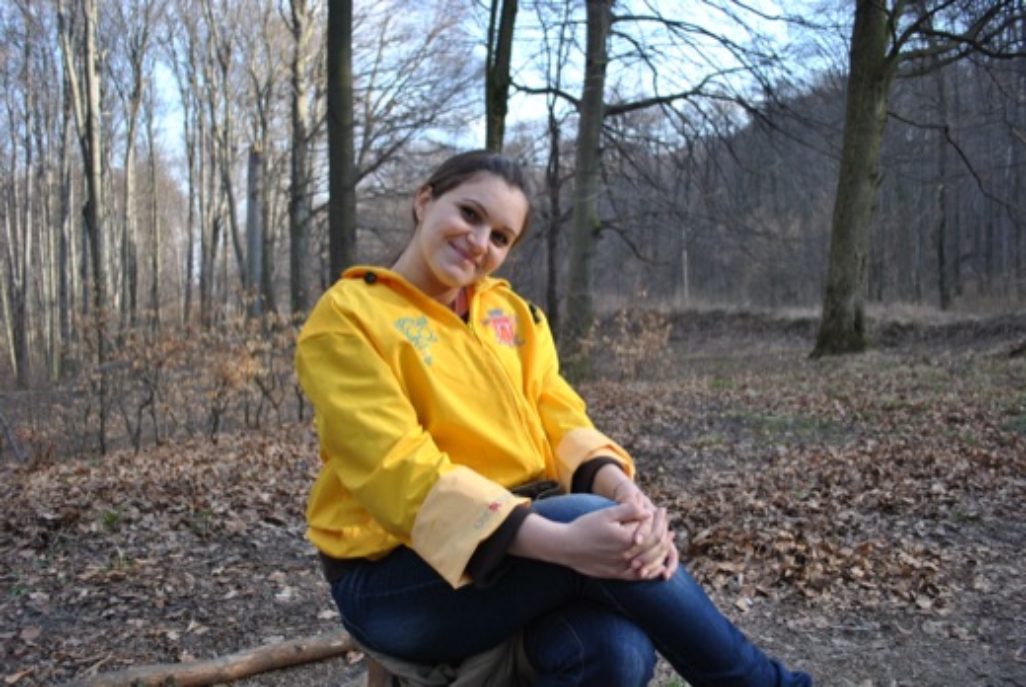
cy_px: 344
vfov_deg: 48.0
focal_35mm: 27
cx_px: 513
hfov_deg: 67.3
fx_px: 770
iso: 200
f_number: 3.5
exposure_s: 1/400
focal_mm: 18
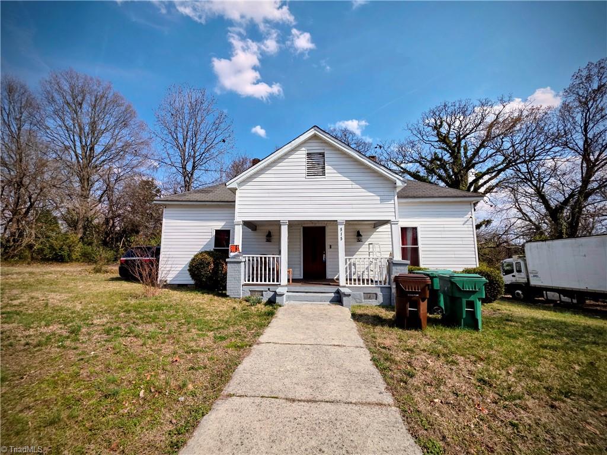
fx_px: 228
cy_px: 228
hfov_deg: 106.2
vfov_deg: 89.9
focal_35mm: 13
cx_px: 304
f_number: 1.9
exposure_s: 1/2775
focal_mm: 2.2
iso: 40
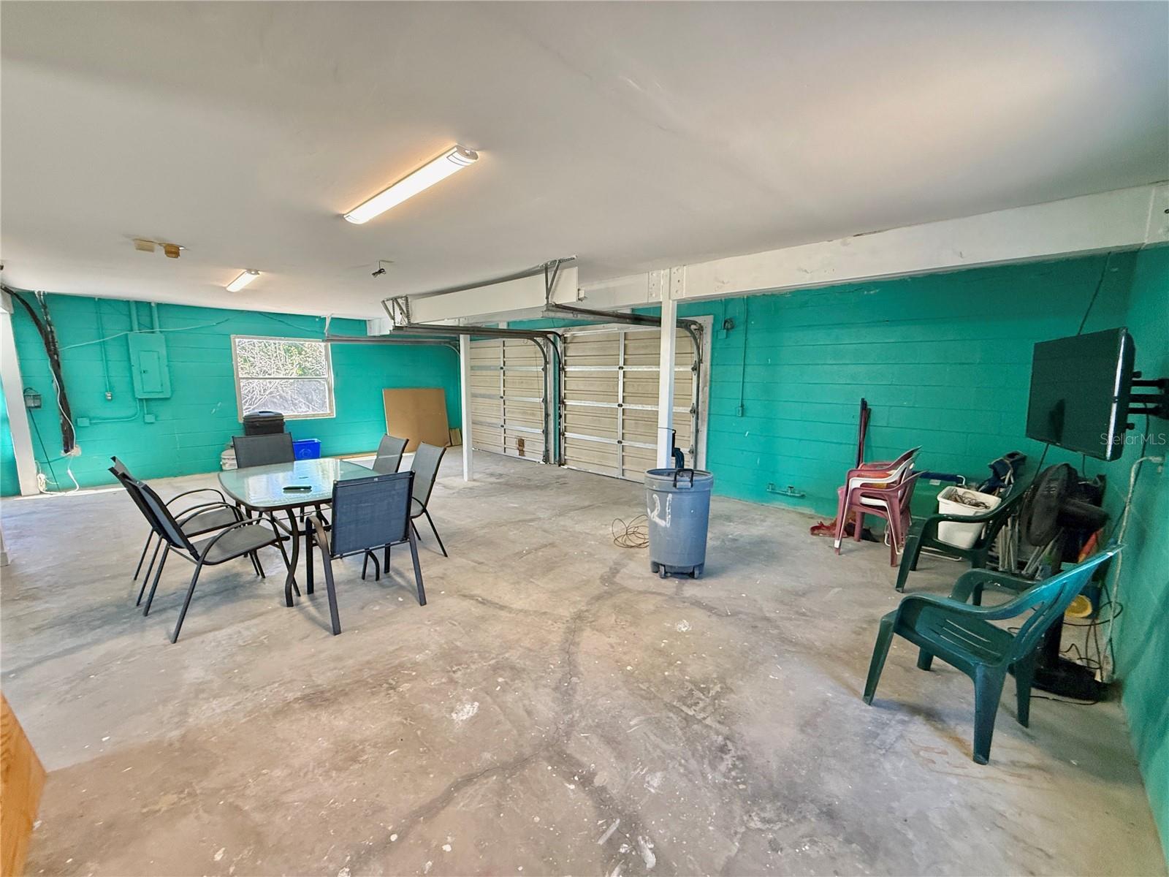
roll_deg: -1.1
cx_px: 584
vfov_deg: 85.7
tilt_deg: -7.1
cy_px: 438
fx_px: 473
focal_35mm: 14
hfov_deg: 102.1
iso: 320
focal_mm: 2.22
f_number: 2.2
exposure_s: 1/120
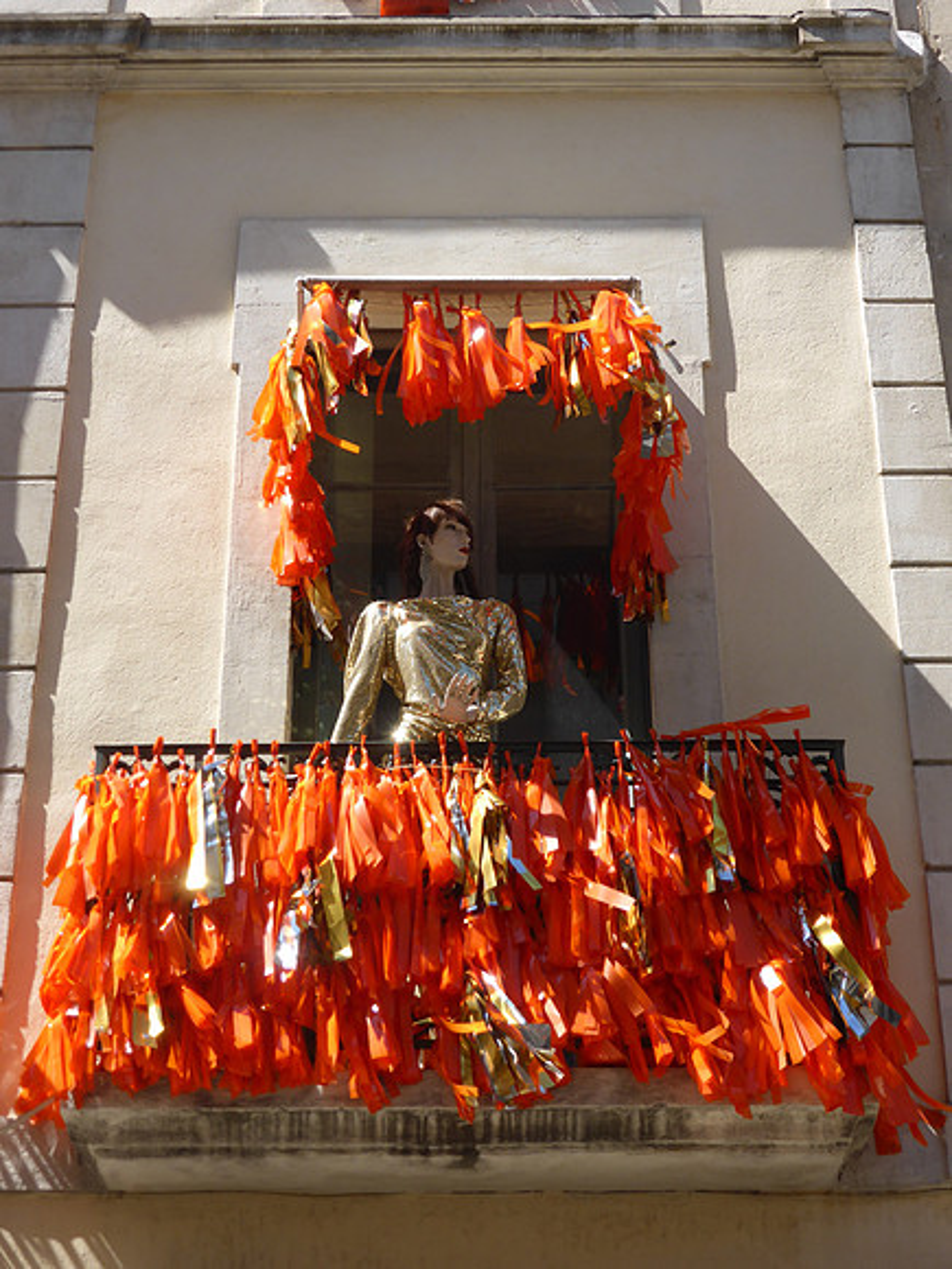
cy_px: 634
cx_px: 476
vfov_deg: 26.3
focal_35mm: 74
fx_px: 2714
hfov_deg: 19.9
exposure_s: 1/320
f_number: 5
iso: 100
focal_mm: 12.5
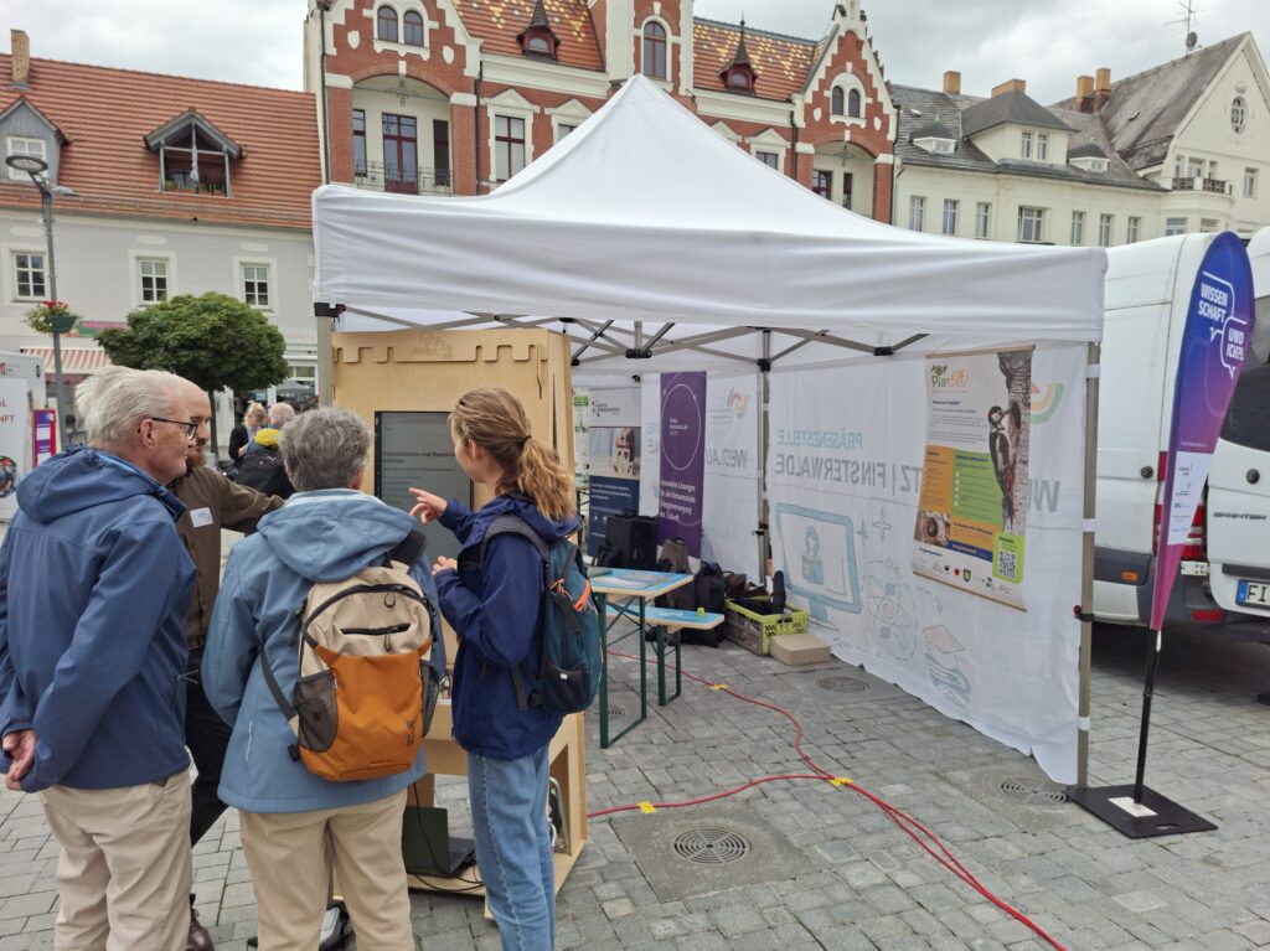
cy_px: 476
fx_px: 843
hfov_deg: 74.0
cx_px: 635
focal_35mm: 23
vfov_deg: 58.8
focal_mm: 5.54
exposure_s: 1/495
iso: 50
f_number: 1.8
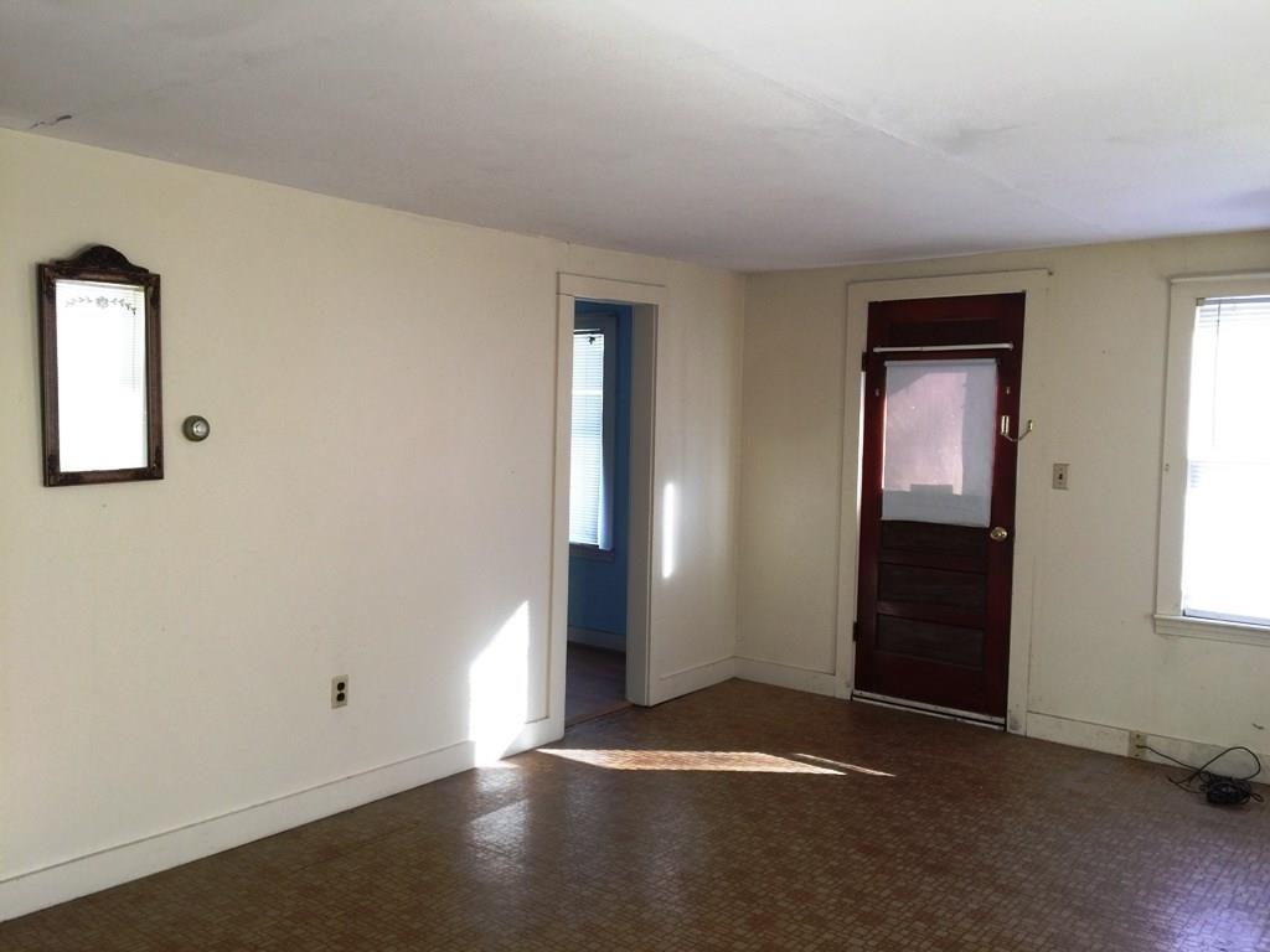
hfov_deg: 61.7
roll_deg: -1.6
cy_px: 476
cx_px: 635
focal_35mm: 29
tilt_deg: -3.4
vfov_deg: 48.2
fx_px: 1064
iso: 40
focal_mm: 4.15
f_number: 2.2
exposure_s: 1/30
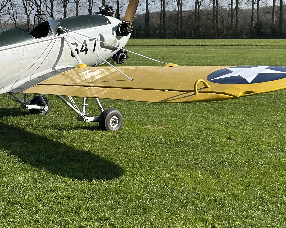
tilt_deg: -5.2
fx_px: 499
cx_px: 24
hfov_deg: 30.4
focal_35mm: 59
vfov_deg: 25.7
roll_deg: -0.3
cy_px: 76
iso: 50
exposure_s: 1/3571
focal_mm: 5.7
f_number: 1.5
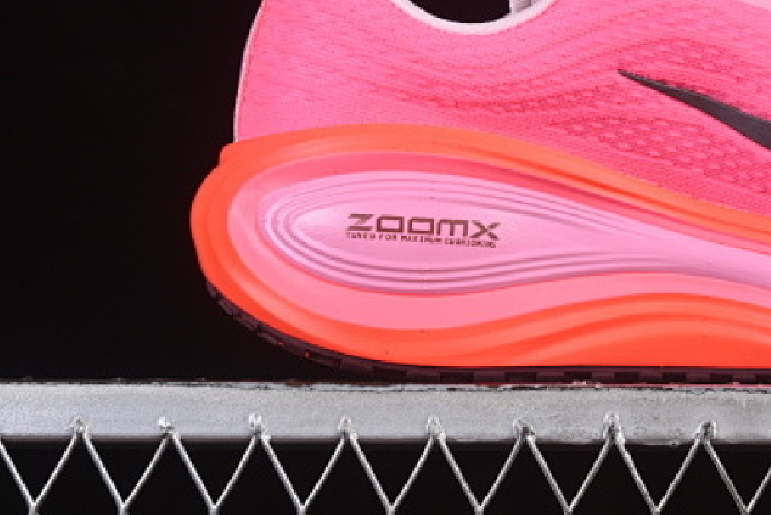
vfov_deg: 8.9
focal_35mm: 153
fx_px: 3277
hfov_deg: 13.3
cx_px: 716
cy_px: 60
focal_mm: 50
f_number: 8
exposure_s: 1/80
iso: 160
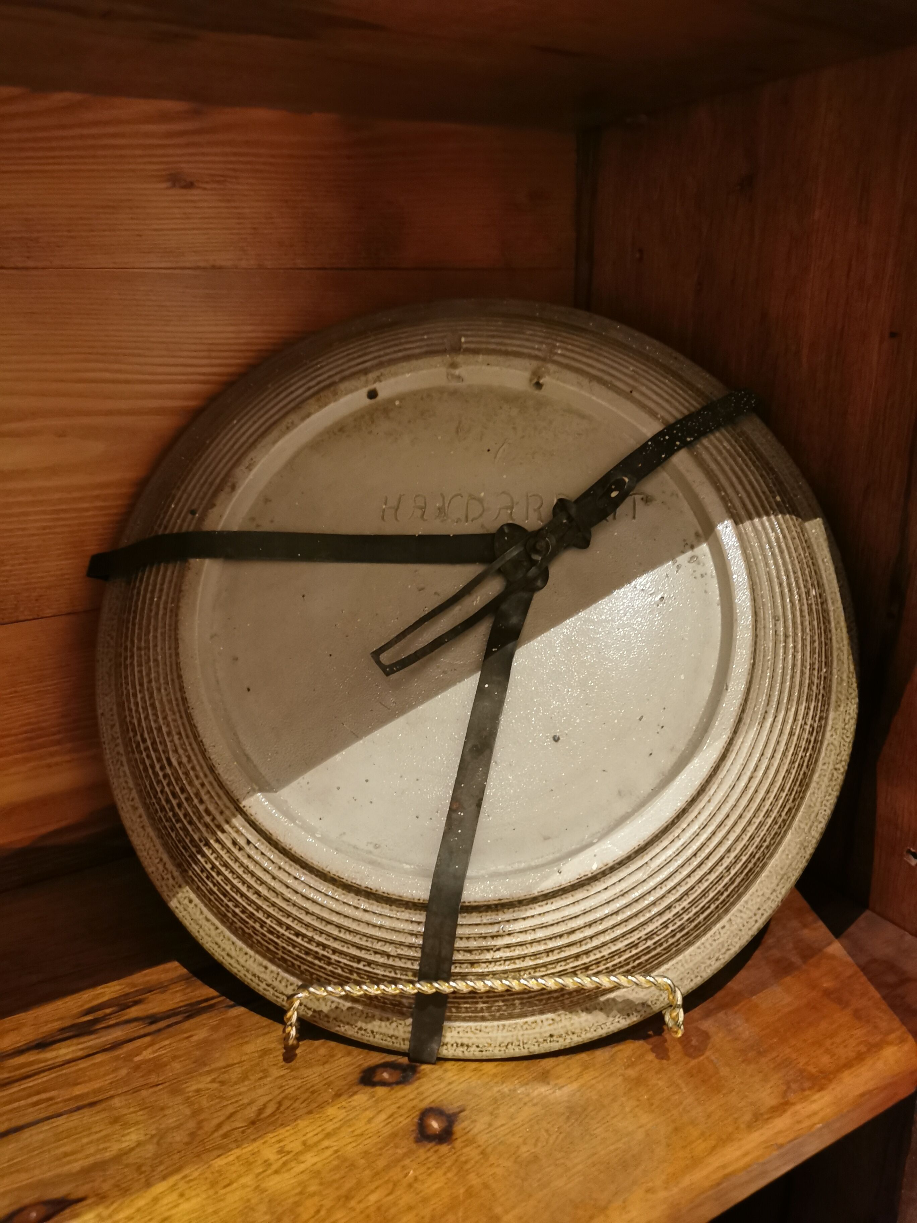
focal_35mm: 27
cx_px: 458
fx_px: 954
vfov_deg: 65.3
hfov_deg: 51.4
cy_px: 612
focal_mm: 5.58
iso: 1000
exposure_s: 1/20
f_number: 1.8
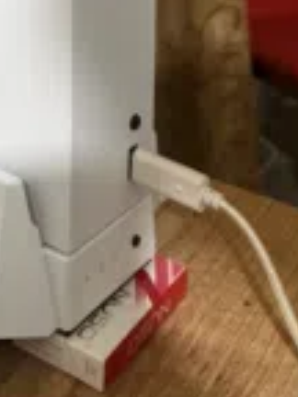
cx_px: 44
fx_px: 826
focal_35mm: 72
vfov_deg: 23.3
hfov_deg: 20.1
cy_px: -146
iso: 500
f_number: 1.6
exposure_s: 1/50
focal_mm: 5.96
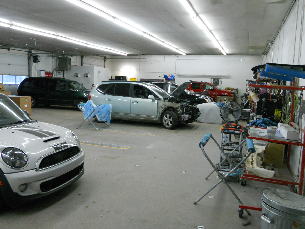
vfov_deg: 44.2
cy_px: 114
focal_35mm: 32
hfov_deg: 56.8
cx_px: 152
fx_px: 282
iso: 400
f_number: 3.5
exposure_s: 1/30
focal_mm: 5.8
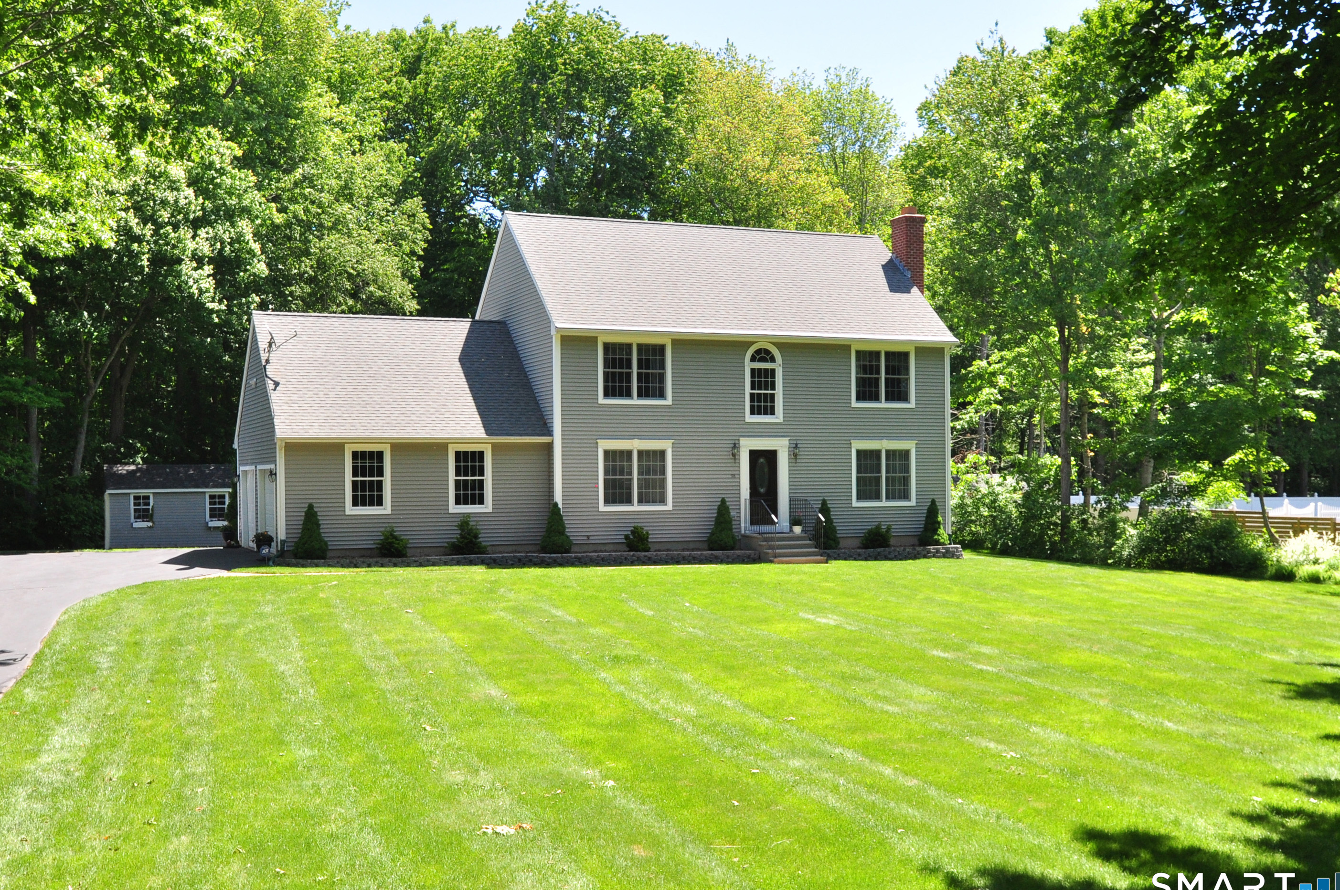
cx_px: 666
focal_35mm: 31
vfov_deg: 42.2
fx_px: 1153
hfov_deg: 60.3
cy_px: 450
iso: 400
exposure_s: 1/250
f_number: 8
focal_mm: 20
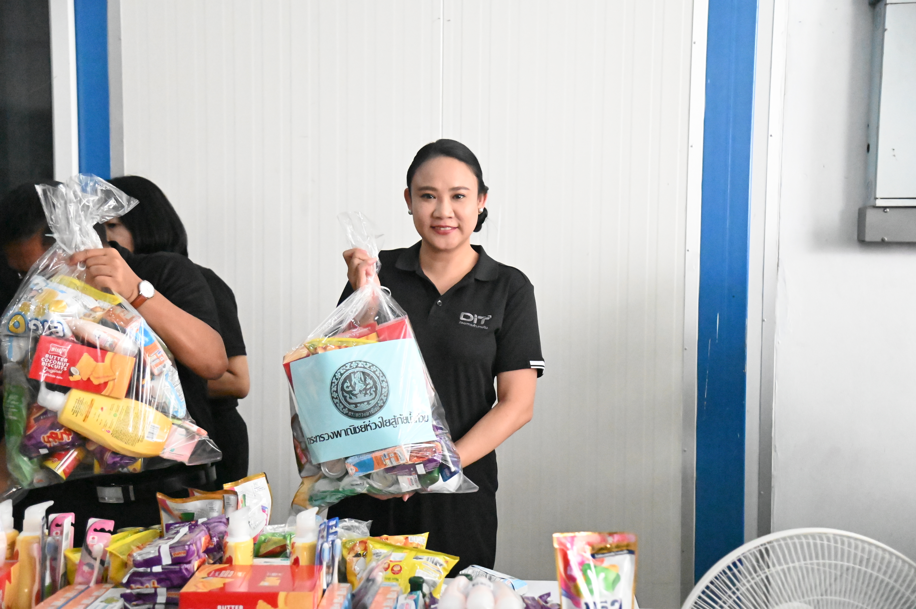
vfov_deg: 27.0
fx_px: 1271
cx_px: 458
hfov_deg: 39.6
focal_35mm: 50
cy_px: 304
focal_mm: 50
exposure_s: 1/2500
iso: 51200
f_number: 4
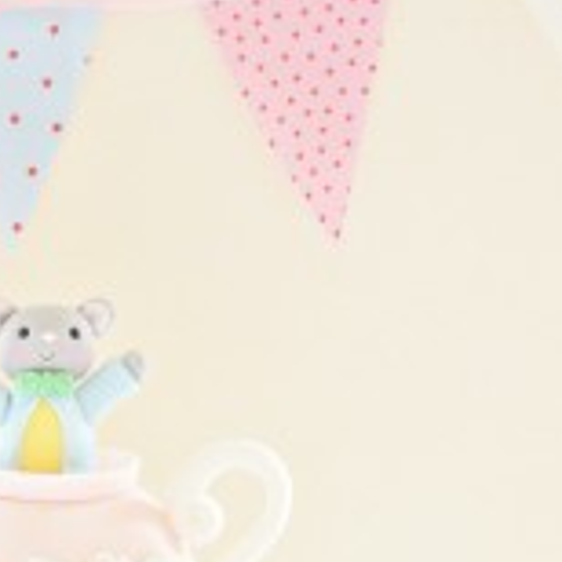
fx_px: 3508
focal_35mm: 191
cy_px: 973
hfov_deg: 9.1
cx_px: 11
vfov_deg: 8.8
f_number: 4.5
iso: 400
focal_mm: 28
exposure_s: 1/40
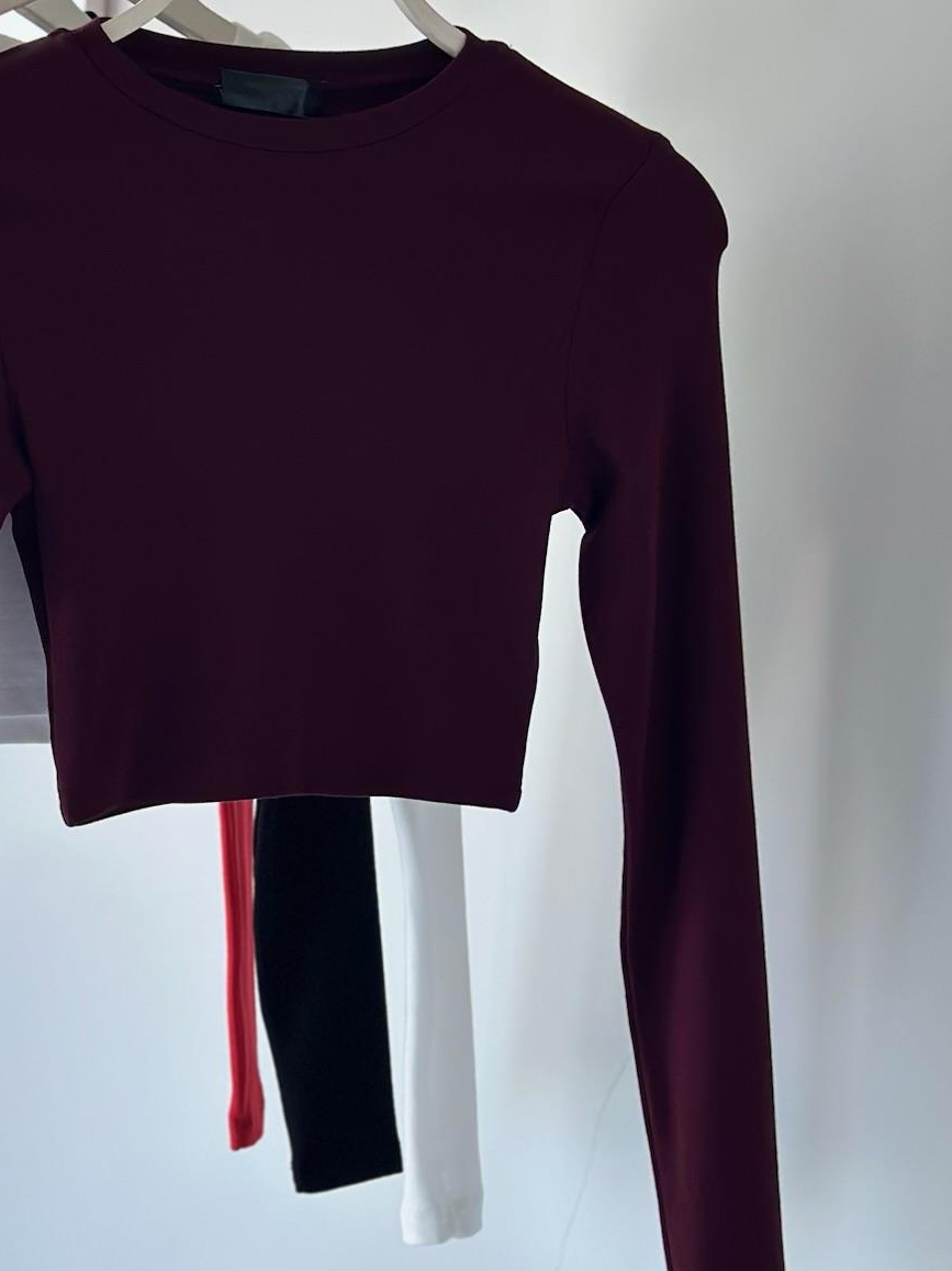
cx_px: 146
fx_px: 3119
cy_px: 519
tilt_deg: -1.8
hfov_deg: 17.2
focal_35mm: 85
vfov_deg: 23.0
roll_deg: -0.2
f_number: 1.78
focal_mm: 6.86
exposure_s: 1/91
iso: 125
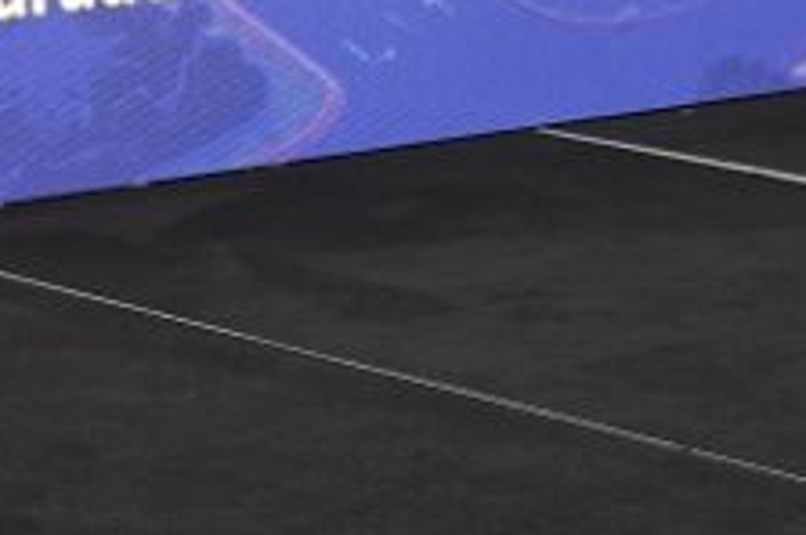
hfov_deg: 9.5
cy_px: -571
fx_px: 4829
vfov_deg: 6.2
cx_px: 54
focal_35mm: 216
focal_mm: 45
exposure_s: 1/160
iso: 1250
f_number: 2.8
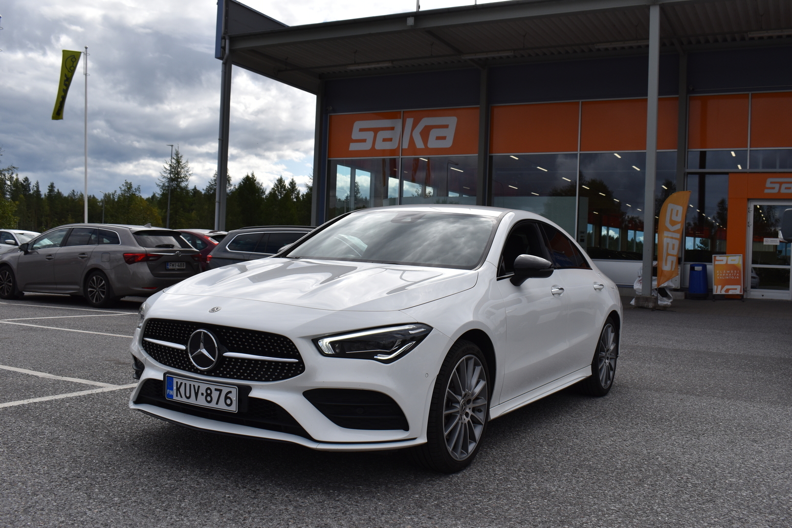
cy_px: 264
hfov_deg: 55.1
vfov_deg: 38.4
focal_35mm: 34
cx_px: 396
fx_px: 759
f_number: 9.5
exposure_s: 1/1000
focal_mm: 23
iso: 200
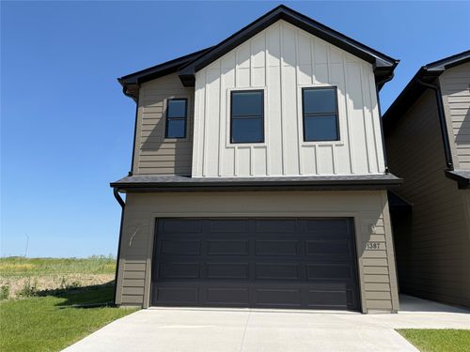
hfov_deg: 71.6
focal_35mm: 24
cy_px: 176
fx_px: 326
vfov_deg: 56.8
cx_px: 235
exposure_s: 1/4975
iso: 80
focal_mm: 6.76
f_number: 1.78
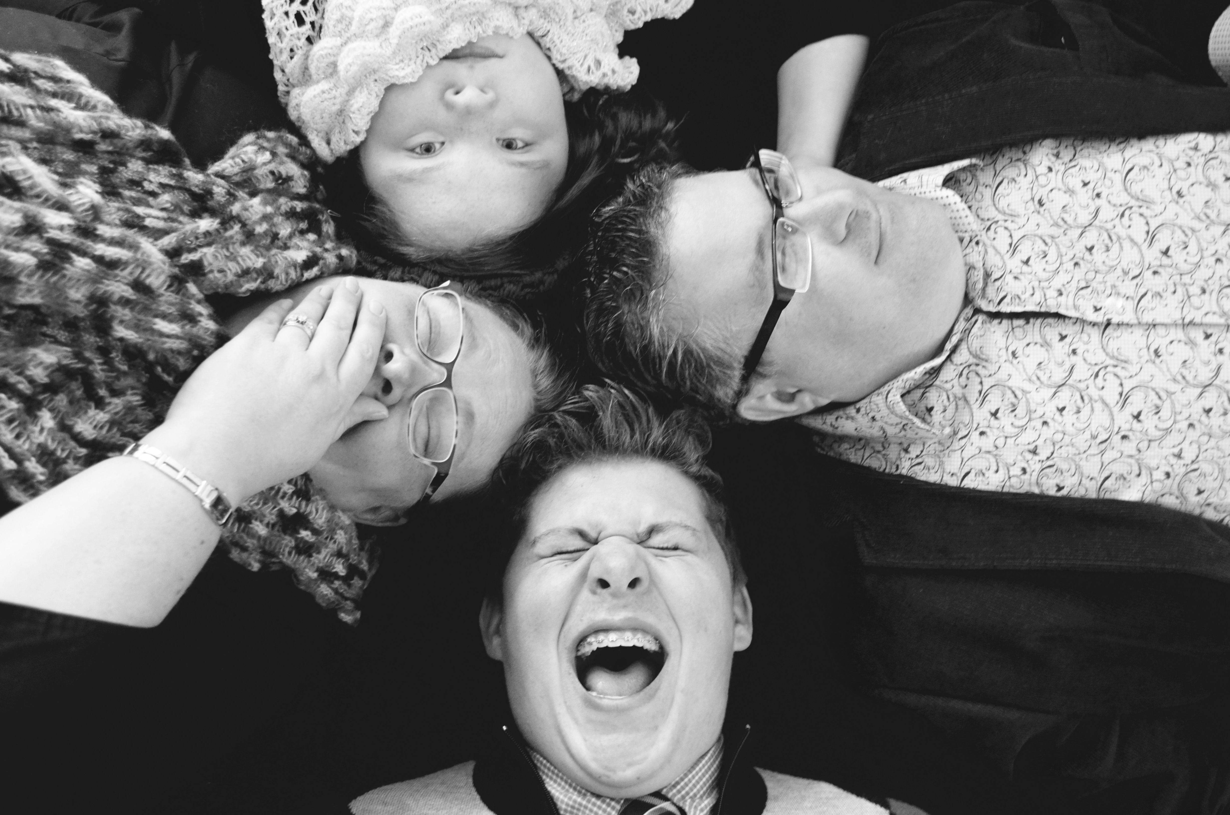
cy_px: 408
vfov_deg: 36.7
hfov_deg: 53.2
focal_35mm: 36
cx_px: 615
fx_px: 1227
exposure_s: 1/30
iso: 2000
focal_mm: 24
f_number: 4
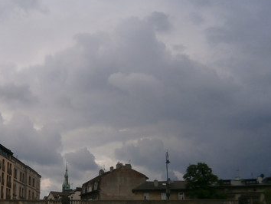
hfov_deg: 39.3
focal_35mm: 47
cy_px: 165
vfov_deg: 30.1
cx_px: 67
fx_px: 368
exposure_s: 1/2000
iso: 80
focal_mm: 4.7
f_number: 2.8
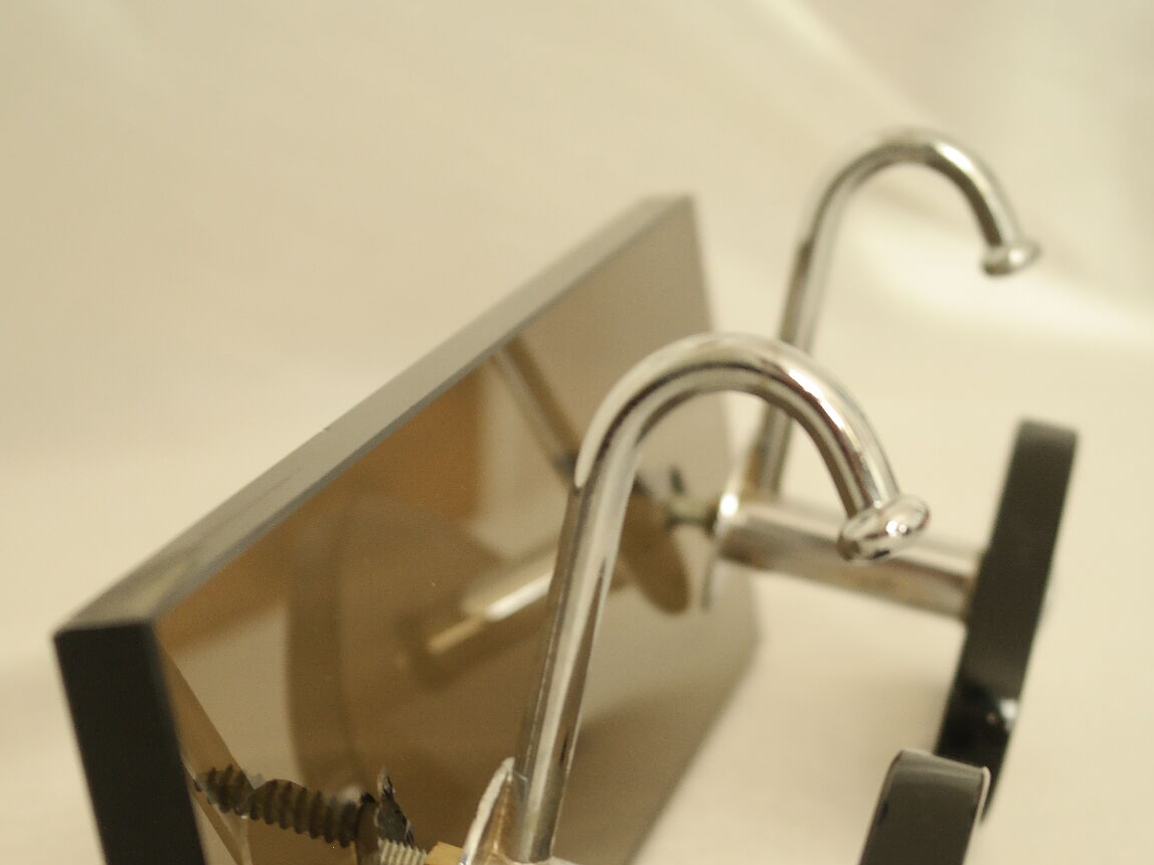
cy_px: 810
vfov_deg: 17.3
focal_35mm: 84
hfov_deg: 23.3
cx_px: 579
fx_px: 2800
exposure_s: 1/30
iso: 800
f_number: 5.6
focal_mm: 38
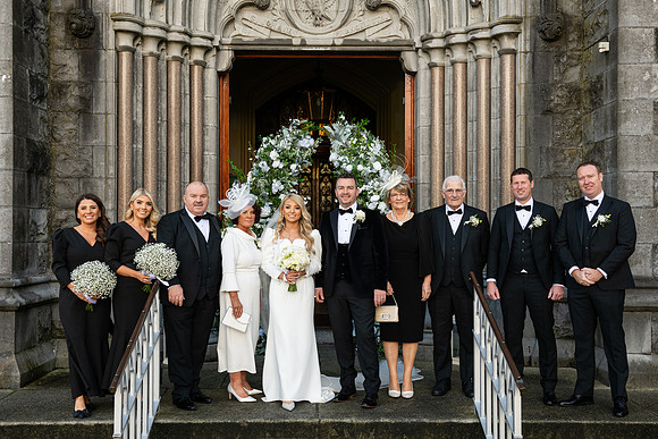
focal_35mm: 45
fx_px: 819
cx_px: 329
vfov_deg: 30.0
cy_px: 220
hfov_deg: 43.8
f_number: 5.6
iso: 500
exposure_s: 1/640
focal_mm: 44
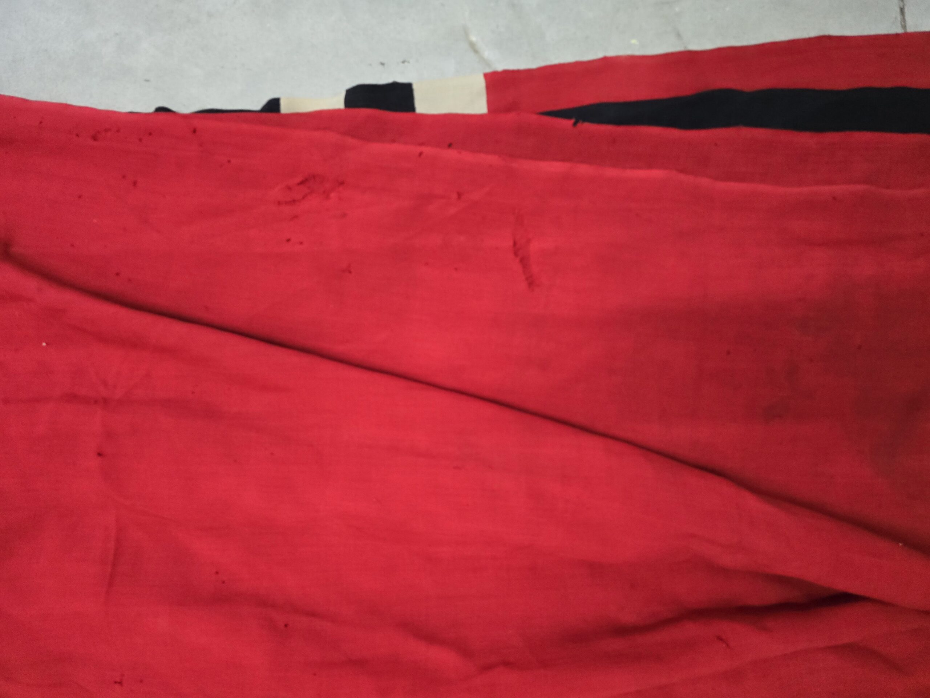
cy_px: 349
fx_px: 618
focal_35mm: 23
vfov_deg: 58.9
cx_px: 465
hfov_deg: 73.9
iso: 800
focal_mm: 6.3
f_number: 1.7
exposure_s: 1/60.2
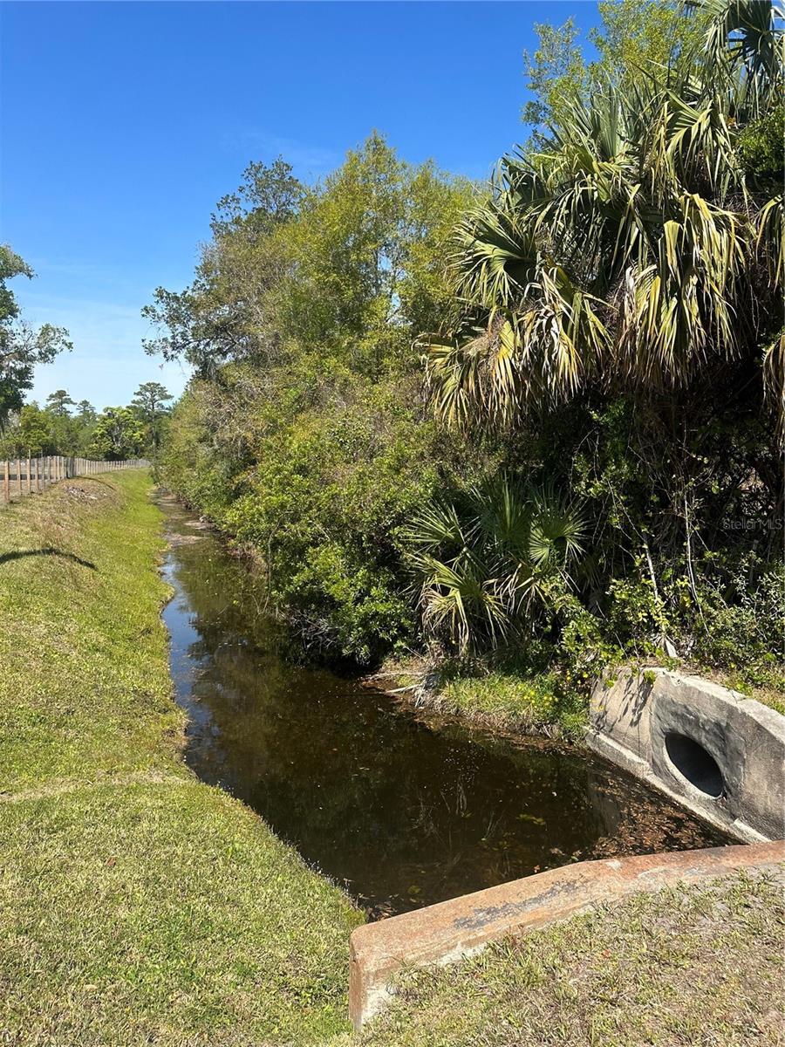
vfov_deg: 71.6
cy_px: 524
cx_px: 392
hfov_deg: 56.8
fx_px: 726
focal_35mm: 24
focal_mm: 6.86
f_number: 1.78
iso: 80
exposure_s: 1/2591
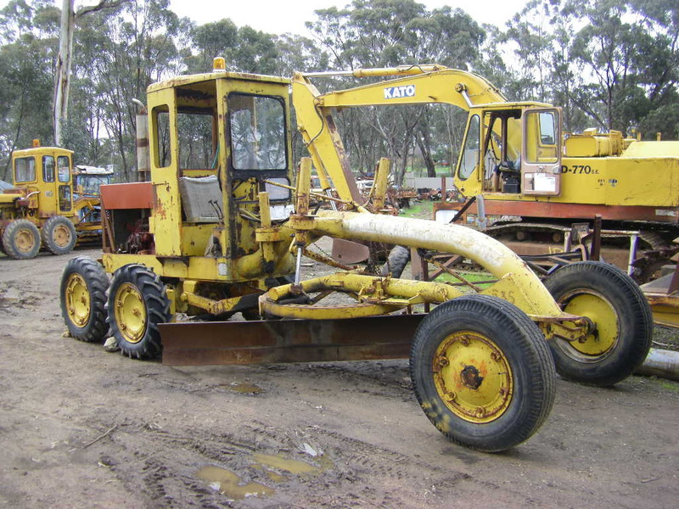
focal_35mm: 38
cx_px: 340
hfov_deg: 49.0
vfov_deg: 37.7
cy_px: 254
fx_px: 745
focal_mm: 6.3
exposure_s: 1/100
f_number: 3.5
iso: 80
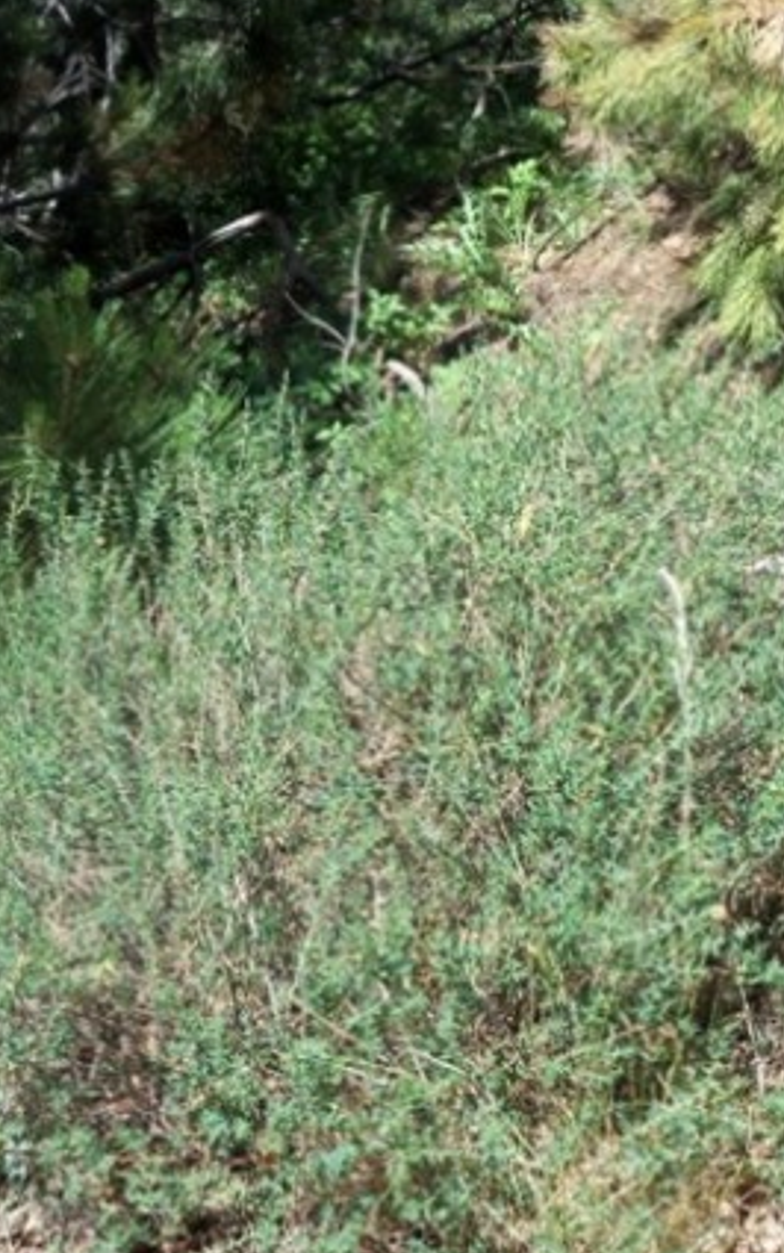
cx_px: 519
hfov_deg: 20.6
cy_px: 790
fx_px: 2152
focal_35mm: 63
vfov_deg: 32.3
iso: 80
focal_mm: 5.7
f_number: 2.9
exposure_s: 1/500
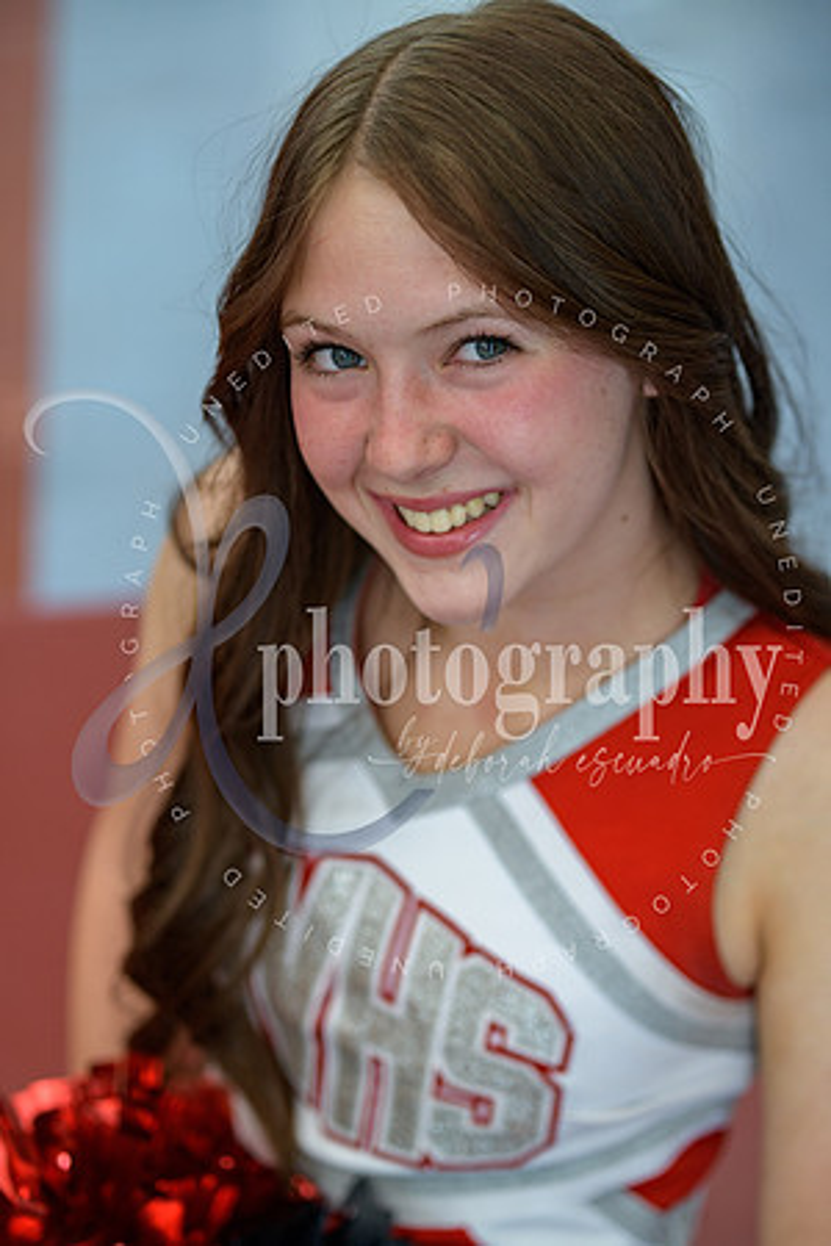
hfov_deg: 19.5
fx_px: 2424
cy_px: 623
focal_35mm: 70
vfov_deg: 28.8
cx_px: 416
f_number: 2.8
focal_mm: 70
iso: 250
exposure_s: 1/125
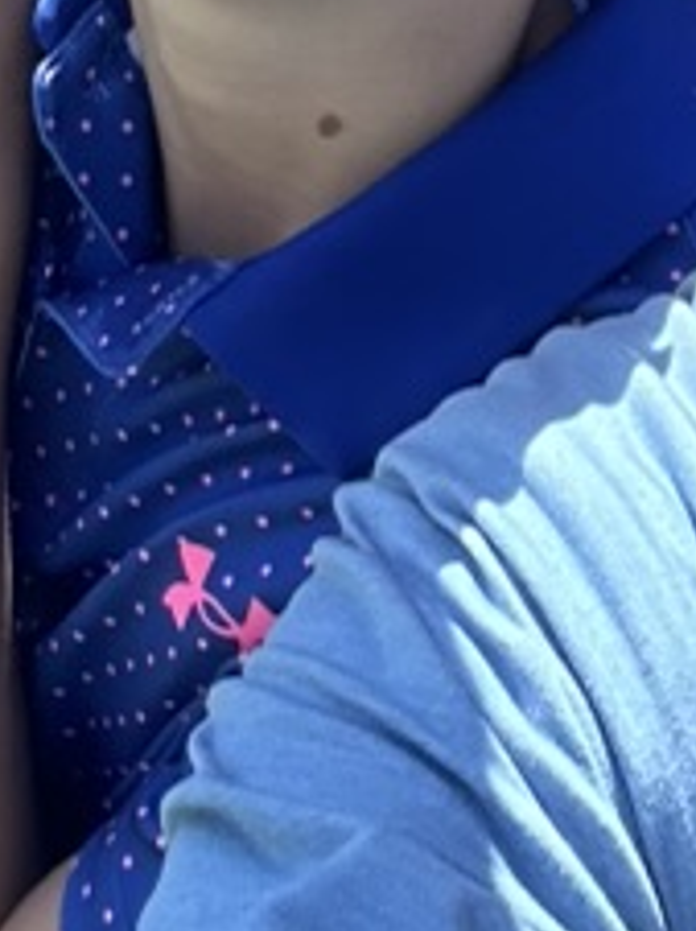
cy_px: -840
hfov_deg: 10.9
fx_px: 3653
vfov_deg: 12.9
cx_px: 375
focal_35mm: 136
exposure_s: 1/510
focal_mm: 2.69
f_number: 1.9
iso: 25
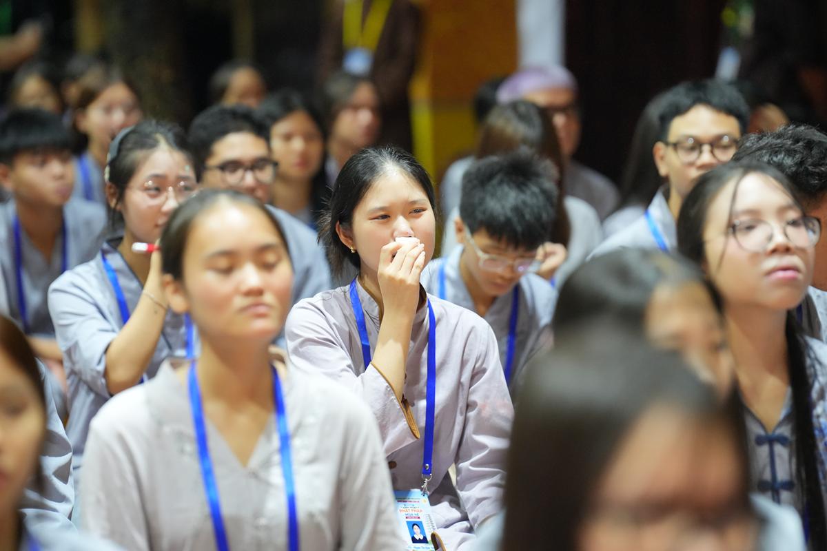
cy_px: 276
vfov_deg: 6.9
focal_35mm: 200
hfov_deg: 10.3
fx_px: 4594
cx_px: 414
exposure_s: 1/100
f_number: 3.5
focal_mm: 200
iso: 4000
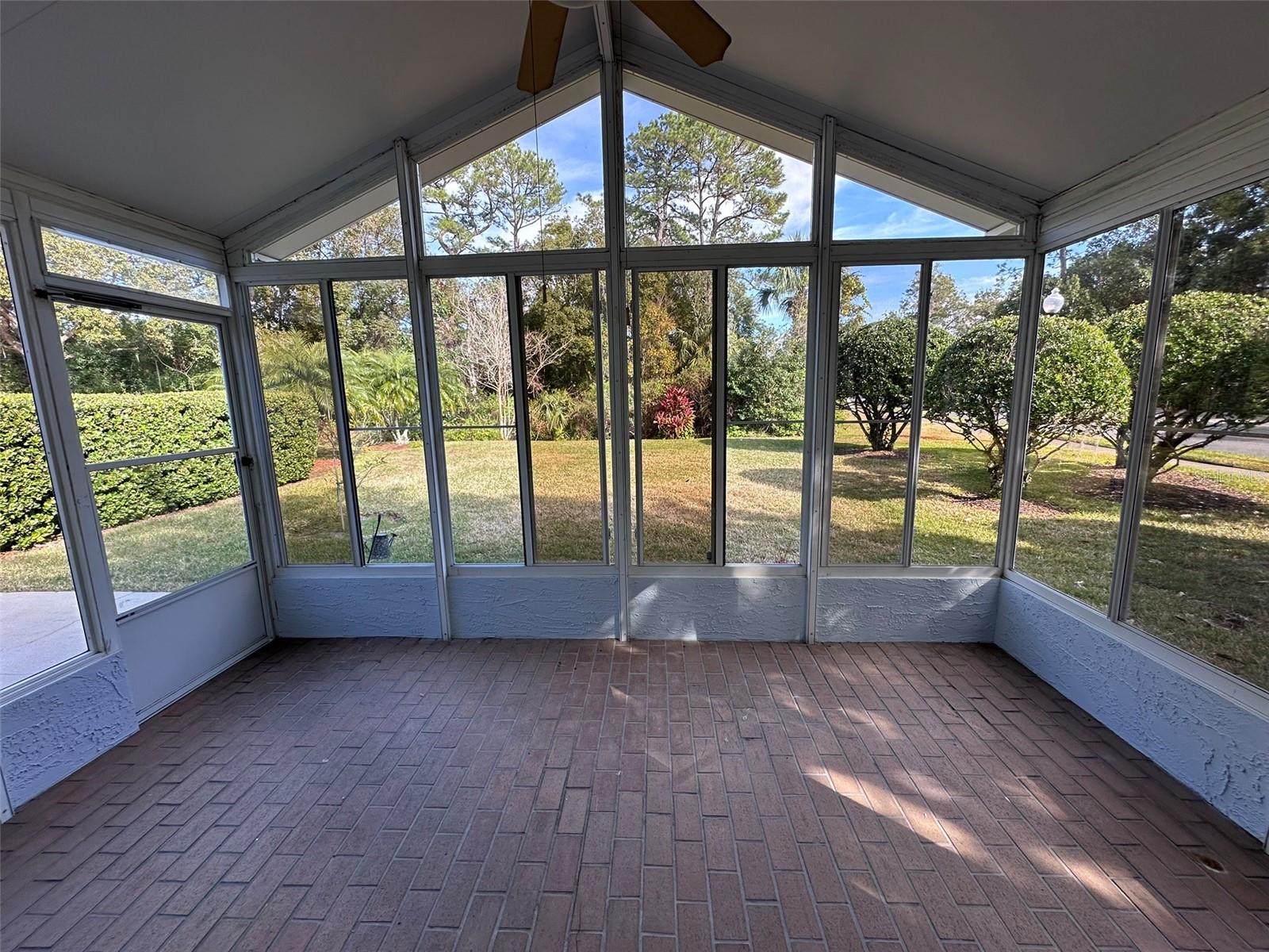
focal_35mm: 14
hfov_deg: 102.1
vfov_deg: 85.7
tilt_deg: -9.1
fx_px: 513
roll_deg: +0.7
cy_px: 476
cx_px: 634
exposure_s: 1/183
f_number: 2.2
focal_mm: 2.22
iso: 40
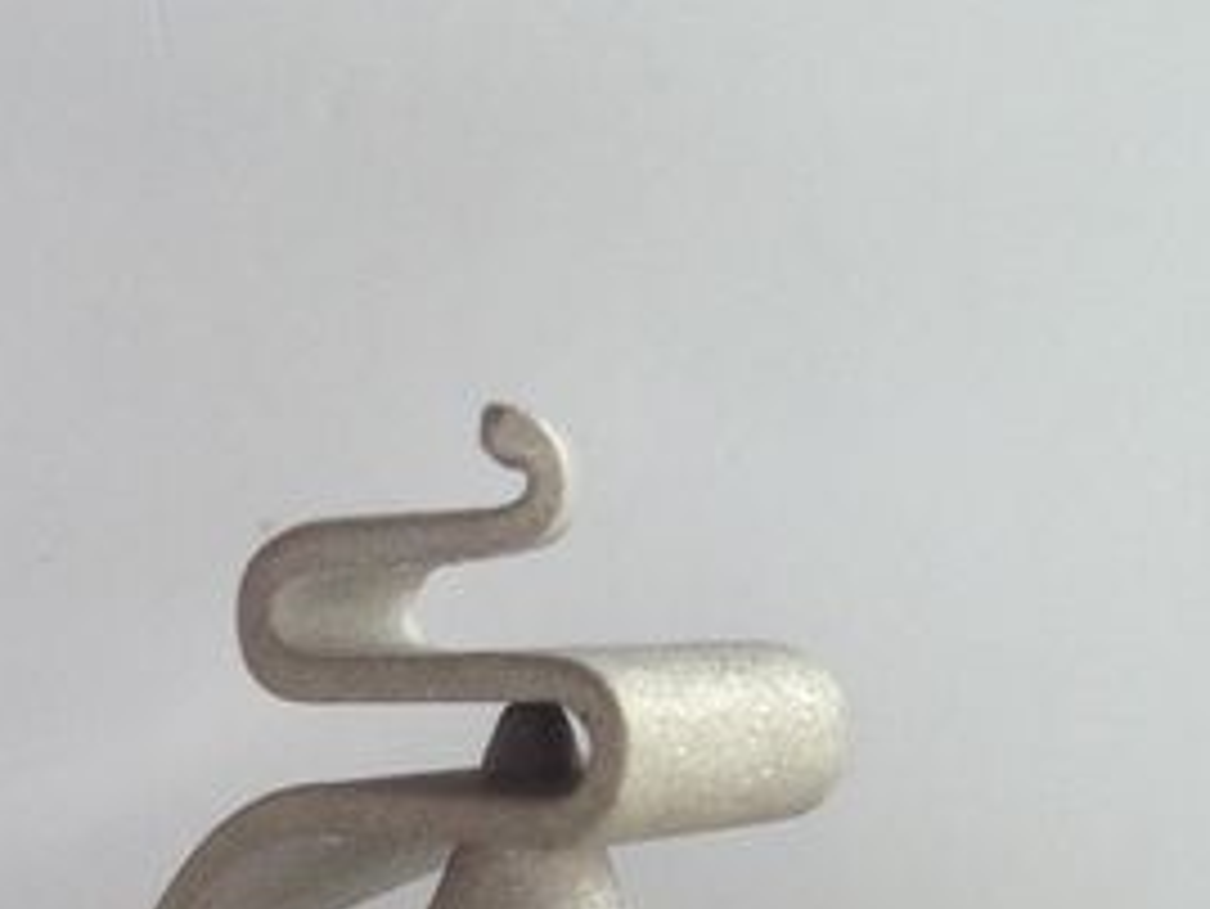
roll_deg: +0.1
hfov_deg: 14.2
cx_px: -562
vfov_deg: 11.0
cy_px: 1350
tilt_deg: -15.1
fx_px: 4546
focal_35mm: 130
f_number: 2.4
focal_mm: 4.28
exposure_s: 1/120
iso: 50
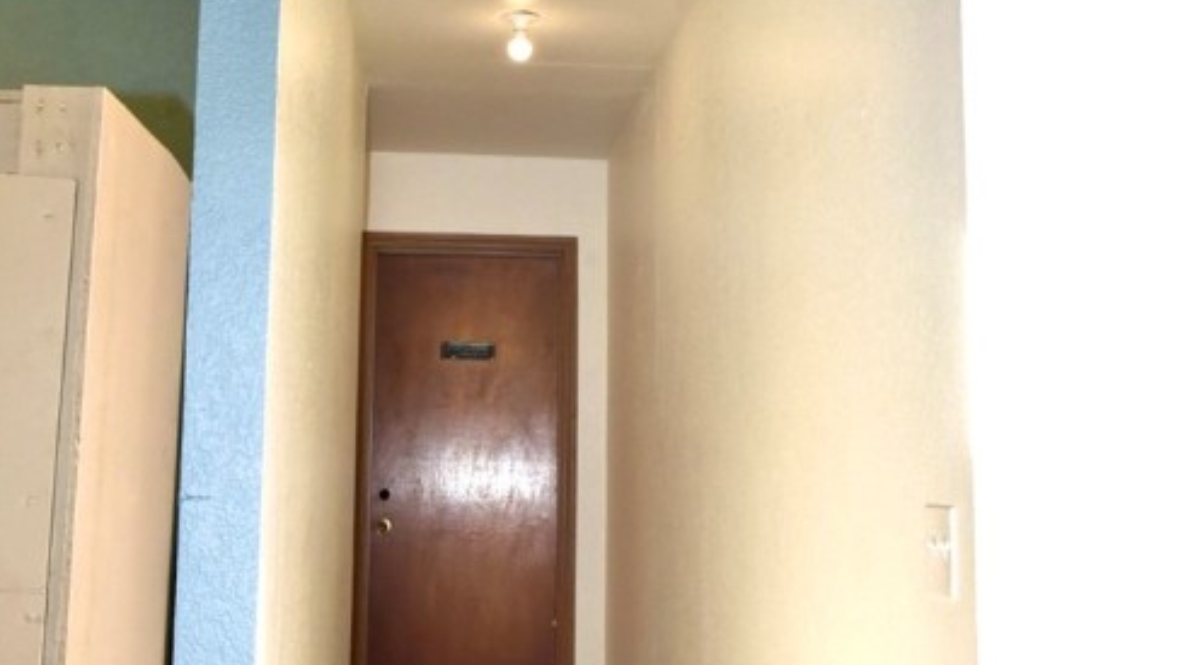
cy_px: 276
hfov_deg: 40.6
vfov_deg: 23.5
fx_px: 1600
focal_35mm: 51
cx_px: 590
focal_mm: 31
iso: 2000
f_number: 11
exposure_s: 1/60
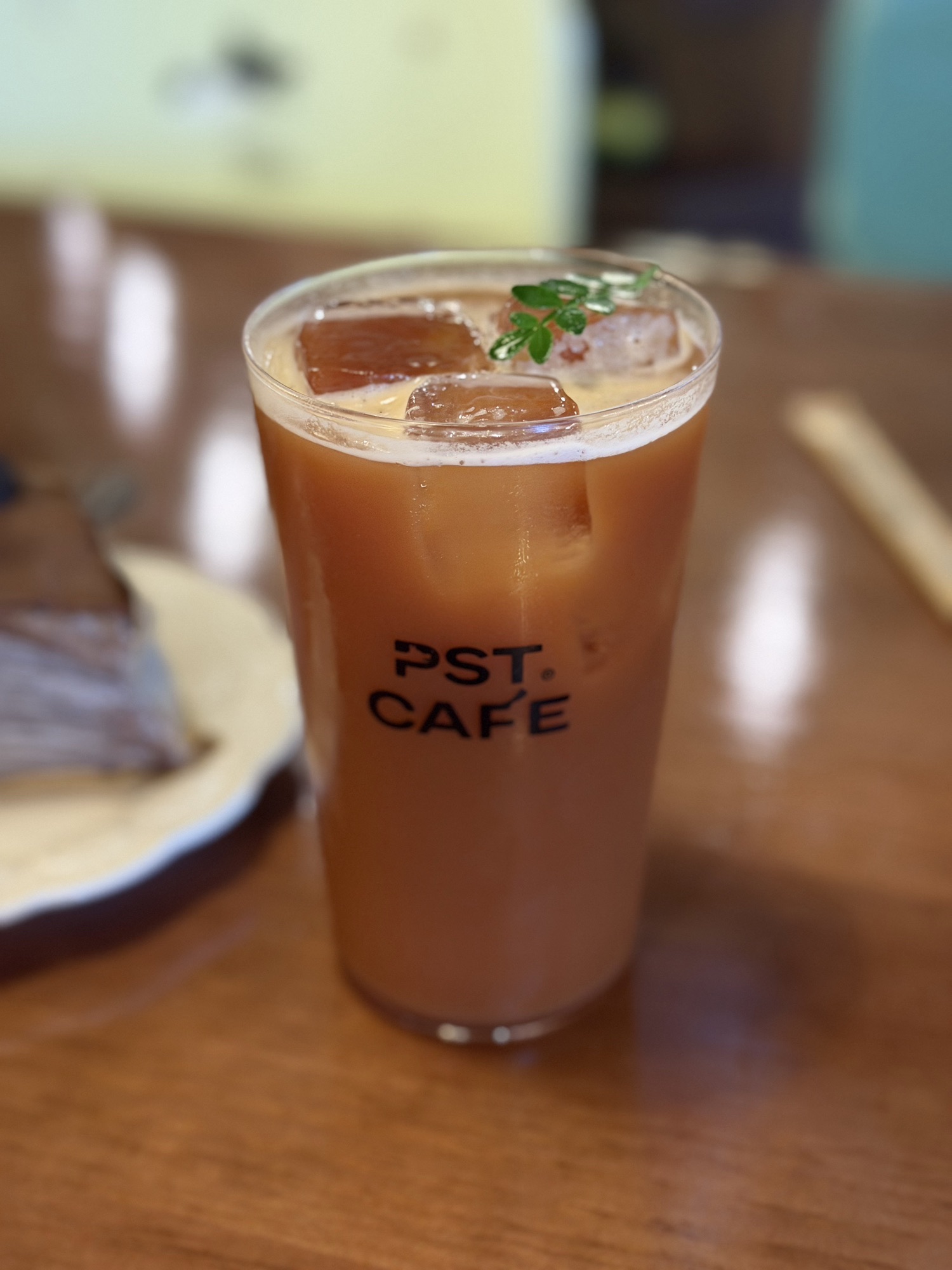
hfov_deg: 30.3
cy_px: 635
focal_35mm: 48
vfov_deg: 39.7
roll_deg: +1.1
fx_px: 1760
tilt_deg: -31.0
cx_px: 476
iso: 500
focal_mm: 6.76
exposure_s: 1/25
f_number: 1.78
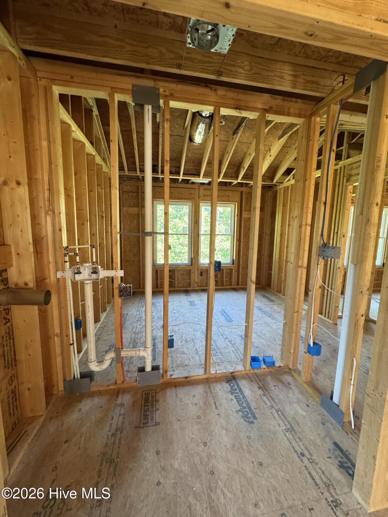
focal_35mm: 14
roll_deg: -0.2
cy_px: 258
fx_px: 209
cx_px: 194
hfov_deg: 85.7
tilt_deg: -7.3
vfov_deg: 102.1
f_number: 2.2
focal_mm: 2.22
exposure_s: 1/72
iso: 320
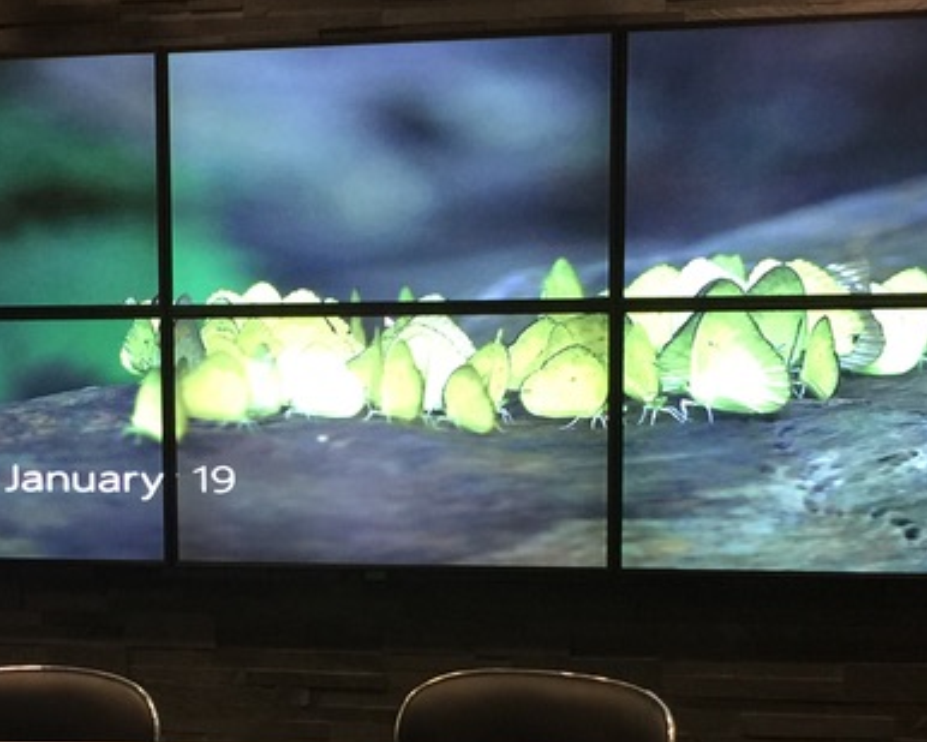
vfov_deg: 20.2
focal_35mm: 75
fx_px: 2058
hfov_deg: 25.2
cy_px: 608
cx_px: 298
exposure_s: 1/15
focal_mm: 4.15
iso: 64
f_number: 2.2
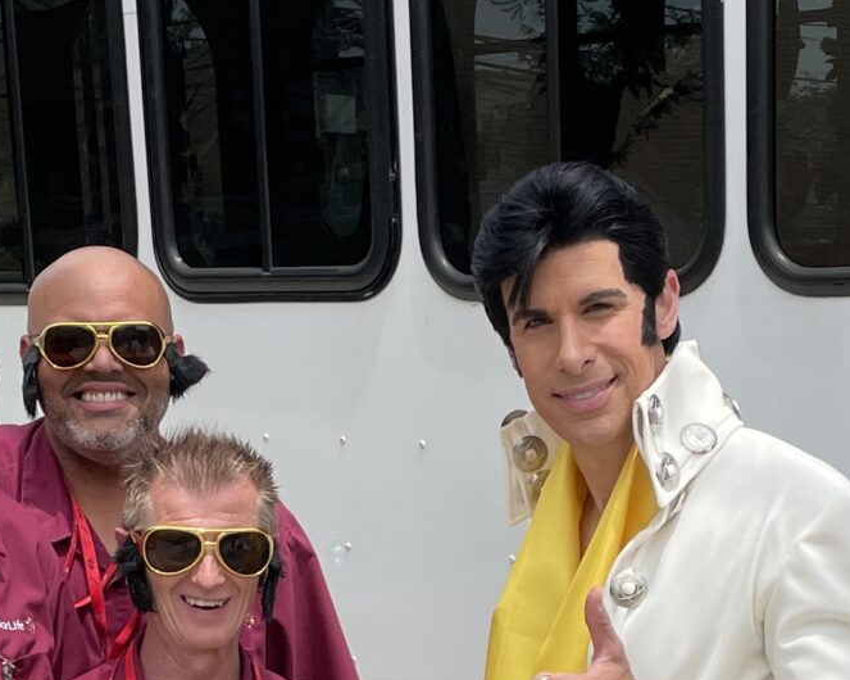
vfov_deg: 15.1
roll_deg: +2.2
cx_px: 556
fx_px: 2465
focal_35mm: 98
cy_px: 819
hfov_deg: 19.5
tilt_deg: -11.6
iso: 32
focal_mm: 4.2
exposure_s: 1/2618
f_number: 1.6
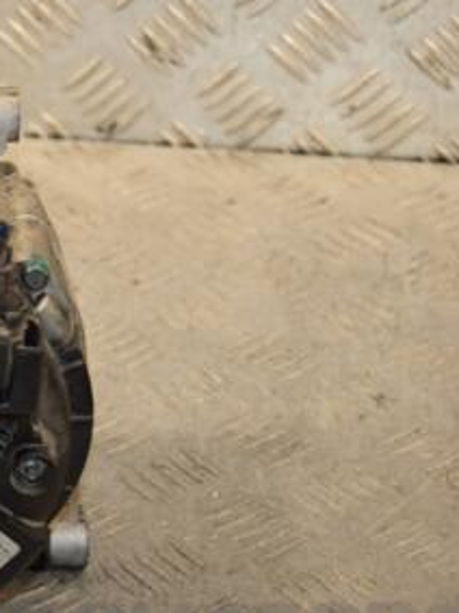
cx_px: -134
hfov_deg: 9.5
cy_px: 347
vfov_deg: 12.9
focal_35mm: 153
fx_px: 2707
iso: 800
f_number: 5
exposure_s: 1/160
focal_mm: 50
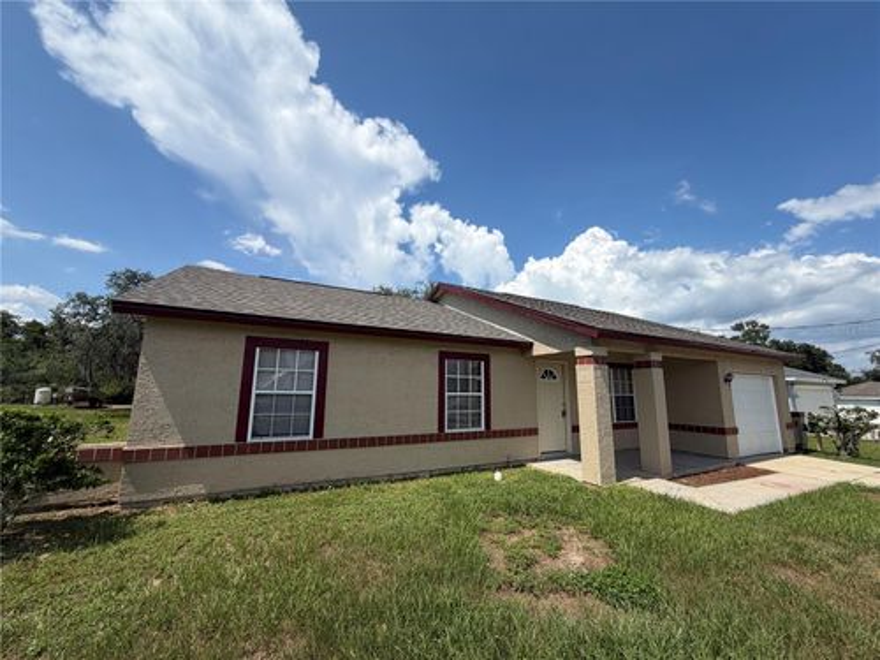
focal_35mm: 14
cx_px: 440
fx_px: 356
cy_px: 330
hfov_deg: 102.1
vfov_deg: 85.7
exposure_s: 1/1125
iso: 20
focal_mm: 2.22
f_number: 2.2
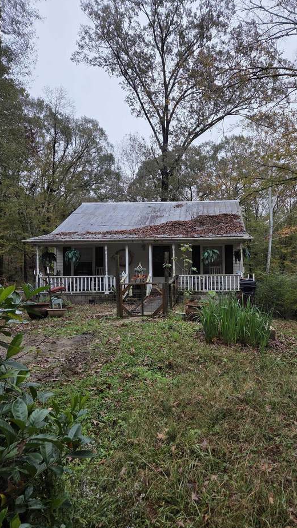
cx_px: 186
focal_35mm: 26
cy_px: 261
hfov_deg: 44.0
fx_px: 364
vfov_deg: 71.9
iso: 80
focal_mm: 5.4
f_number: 1.8
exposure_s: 1/781
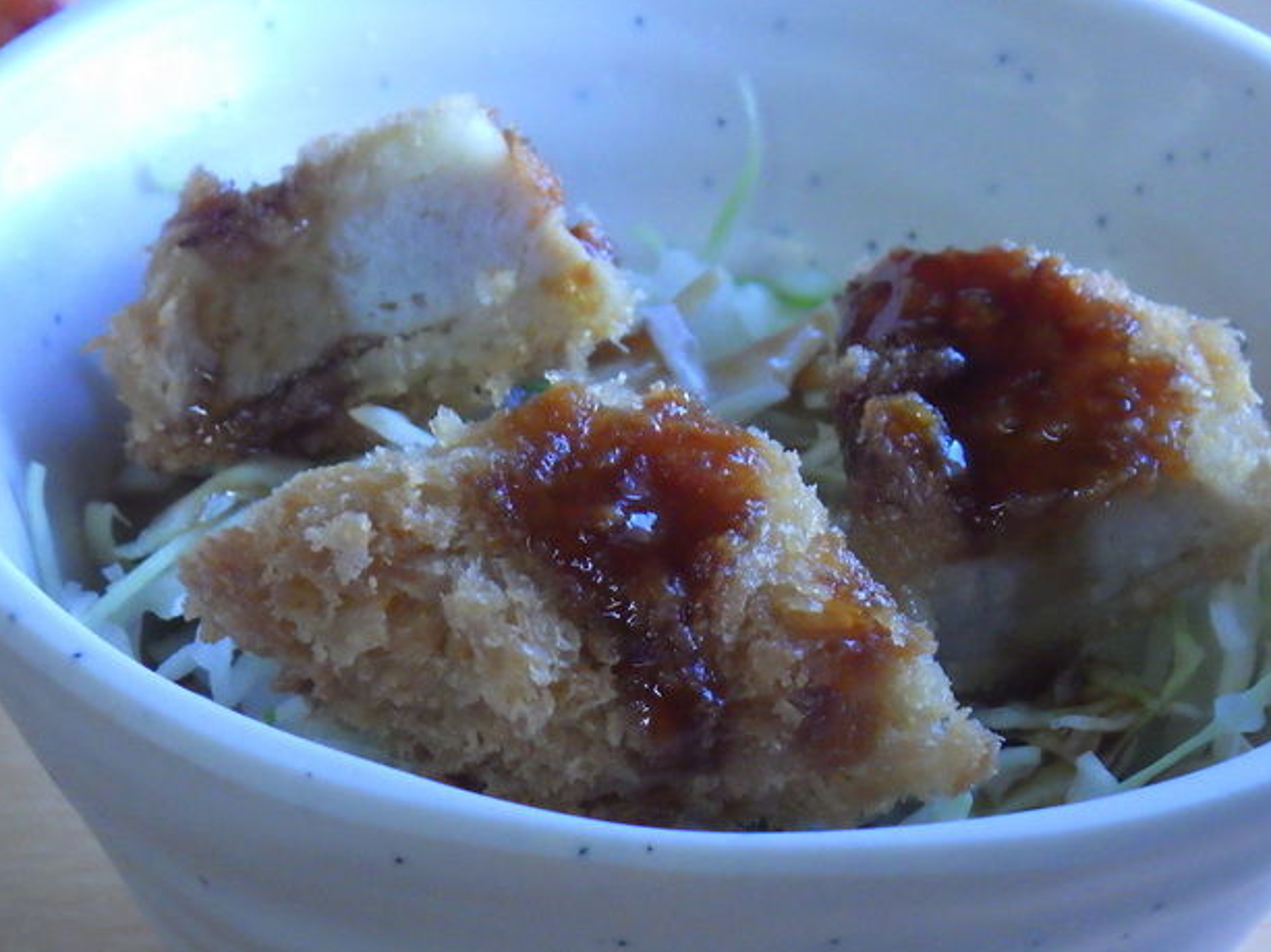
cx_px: 758
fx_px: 5614
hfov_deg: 12.9
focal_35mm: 153
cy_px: 488
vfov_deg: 9.7
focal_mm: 20.6
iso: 1250
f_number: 5.2
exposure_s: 1/100
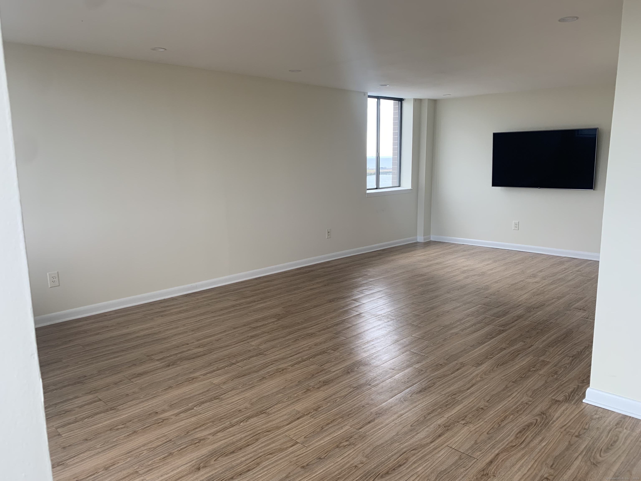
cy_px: 240
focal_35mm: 26
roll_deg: +0.0
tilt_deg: -12.1
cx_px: 320
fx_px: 481
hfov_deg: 67.3
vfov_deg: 53.1
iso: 50
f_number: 1.8
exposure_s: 1/121
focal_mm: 4.25
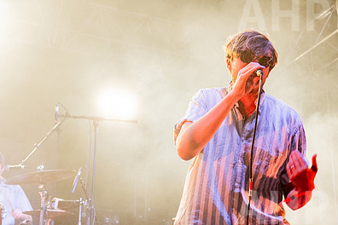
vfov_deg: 17.1
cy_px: 31
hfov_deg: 25.4
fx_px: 742
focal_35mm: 79
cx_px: 248
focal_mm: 35
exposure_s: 1/160
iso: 4000
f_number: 3.5
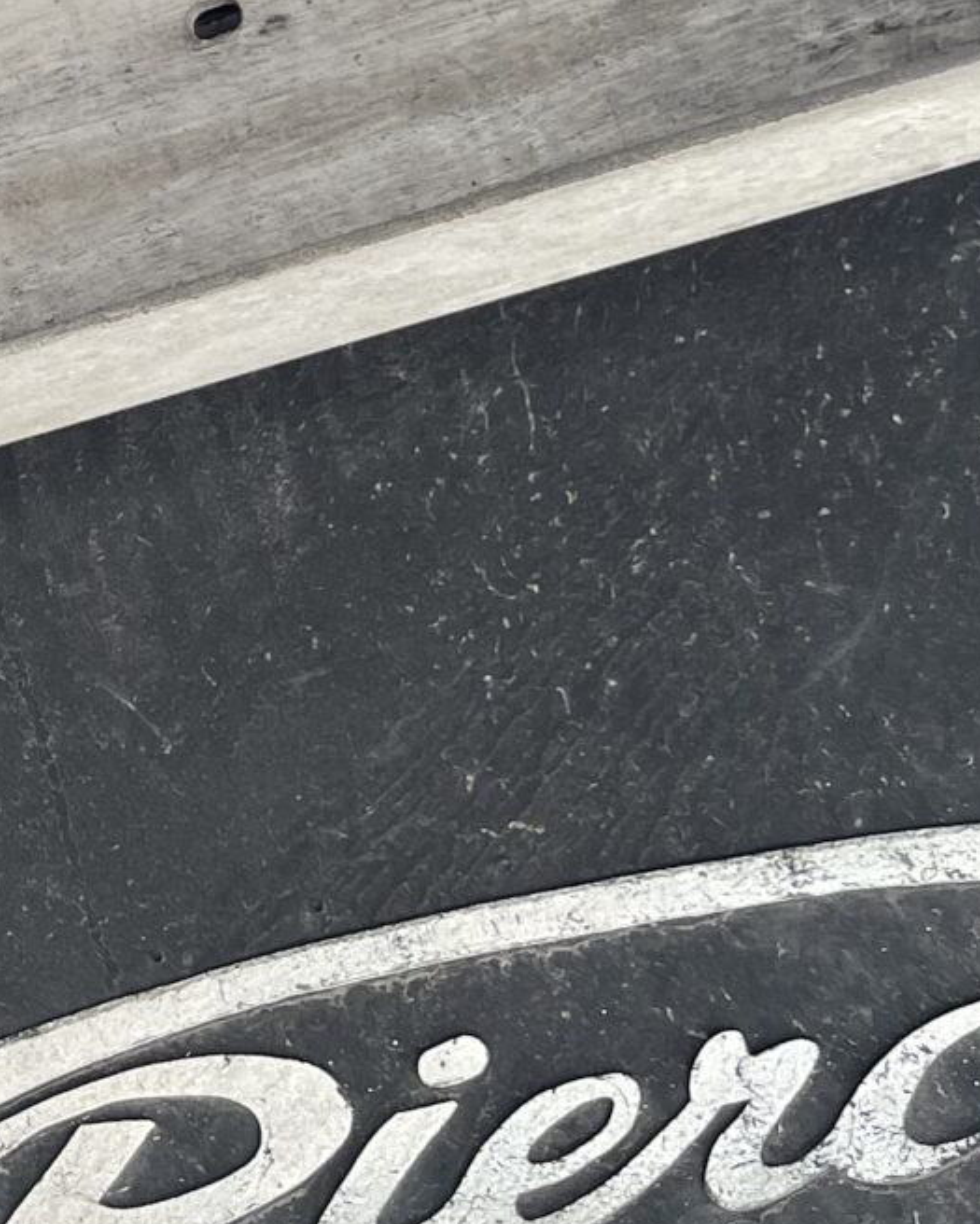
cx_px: -1025
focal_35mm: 99
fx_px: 3588
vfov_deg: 18.2
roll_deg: +11.6
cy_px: -332
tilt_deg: +28.8
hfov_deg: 13.3
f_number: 1.6
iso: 32
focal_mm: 5.1
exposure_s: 1/321
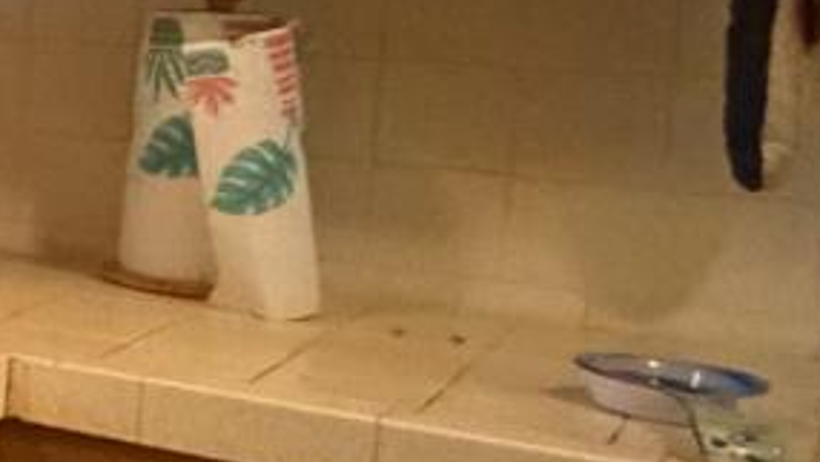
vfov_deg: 15.0
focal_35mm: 80
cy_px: 85
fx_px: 1740
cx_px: -1026
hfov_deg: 16.2
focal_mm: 2.22
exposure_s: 1/60
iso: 1000
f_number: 2.2
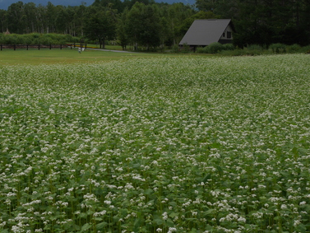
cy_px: 66
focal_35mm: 70
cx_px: 73
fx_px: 627
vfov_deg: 20.9
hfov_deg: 27.3
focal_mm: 22
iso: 200
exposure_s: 1/400
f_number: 9
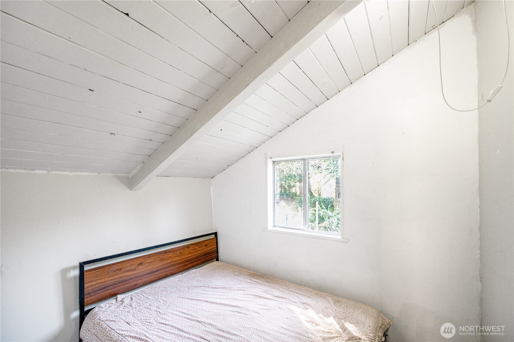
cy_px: 171
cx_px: 257
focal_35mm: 14
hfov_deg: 104.3
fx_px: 200
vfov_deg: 81.1
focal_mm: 14
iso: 1600
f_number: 5.6
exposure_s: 1/125
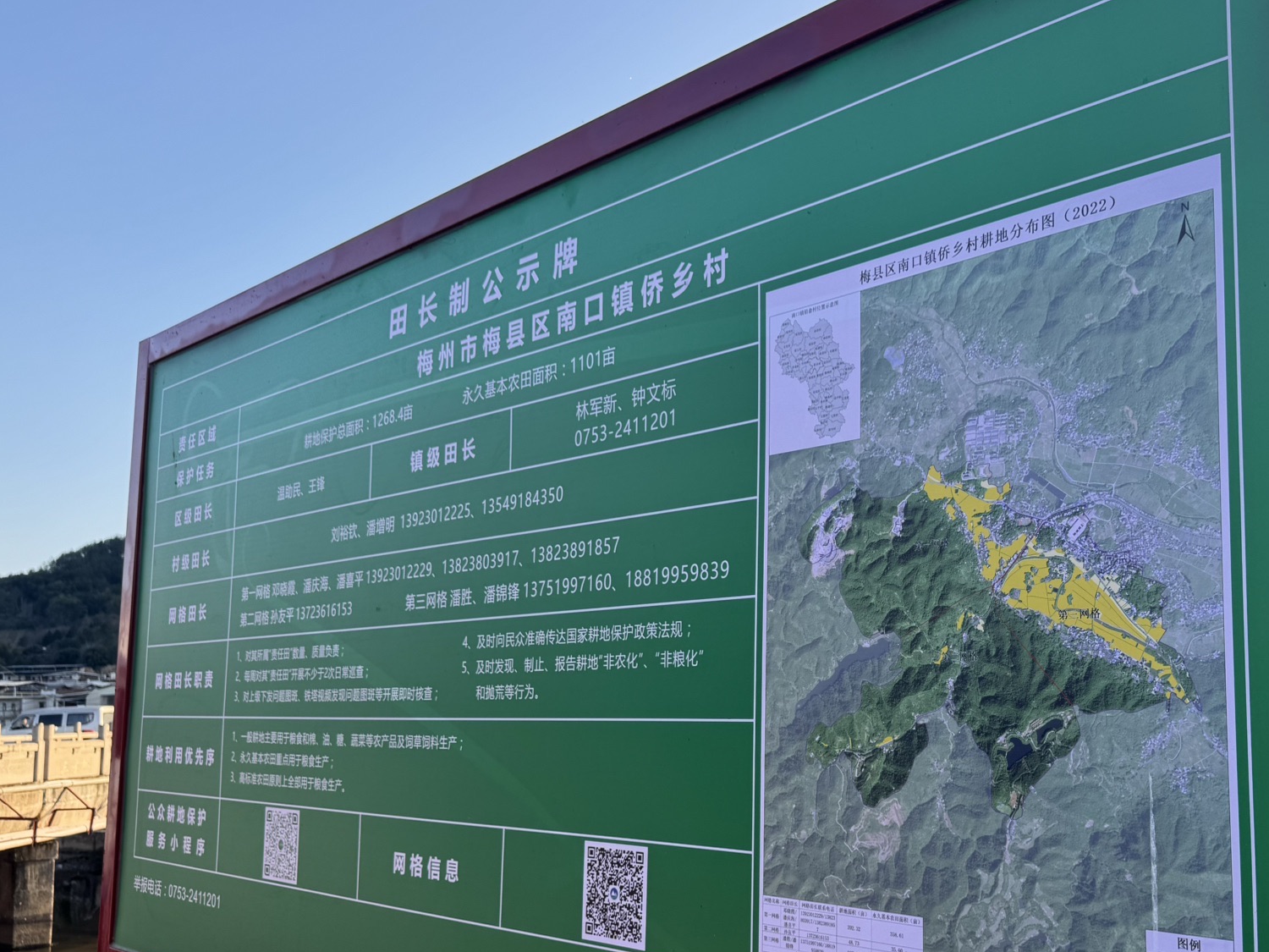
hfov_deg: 55.8
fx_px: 1173
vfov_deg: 43.8
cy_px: 593
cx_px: 826
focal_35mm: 32
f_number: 1.78
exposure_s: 1/938
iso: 80
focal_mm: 6.76
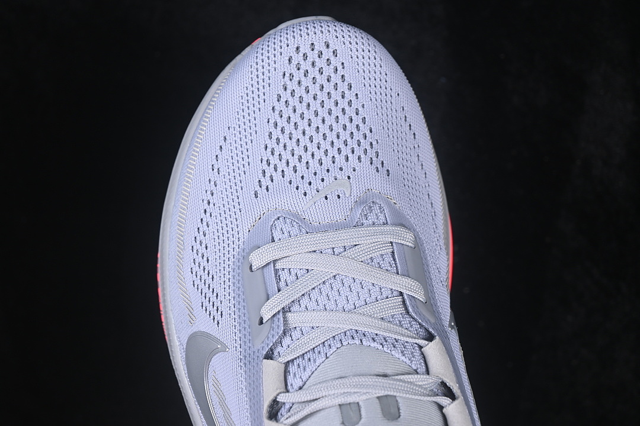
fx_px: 1333
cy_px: 213
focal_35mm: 75
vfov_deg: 18.2
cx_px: 320
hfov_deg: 27.0
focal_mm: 50
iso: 160
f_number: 7.1
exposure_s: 1/80
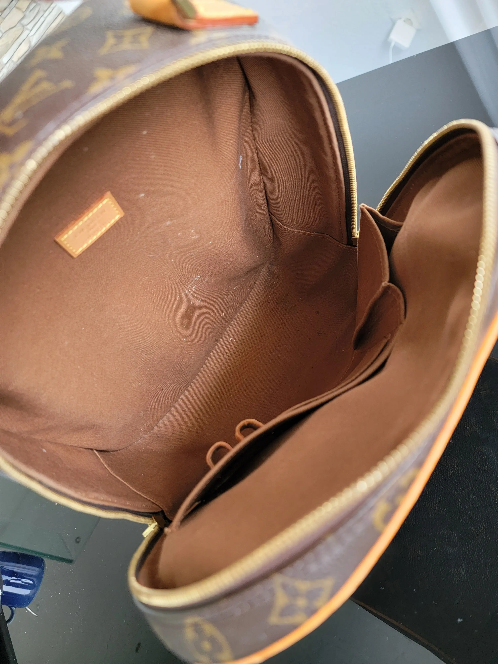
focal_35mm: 24
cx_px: 249
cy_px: 332
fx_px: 460
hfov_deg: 56.8
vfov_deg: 71.6
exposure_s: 1/50
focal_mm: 6.7
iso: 200
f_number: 1.8
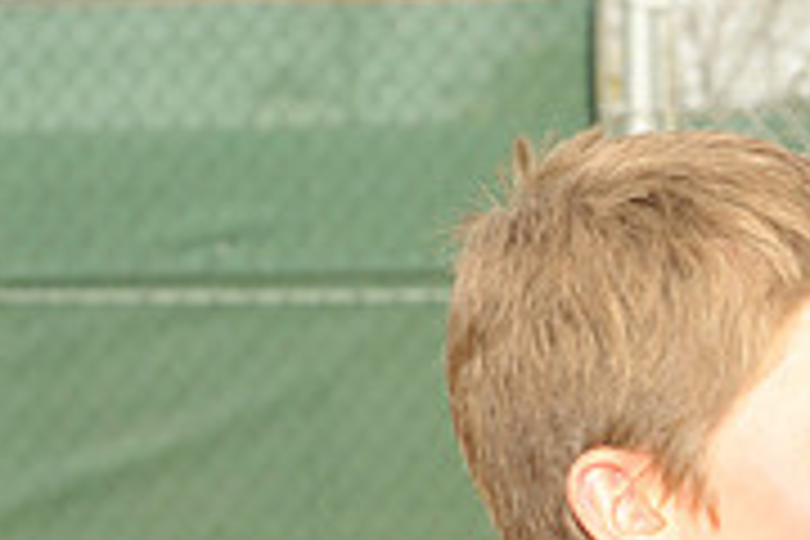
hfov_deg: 9.0
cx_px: 909
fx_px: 5085
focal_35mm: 226
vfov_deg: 6.0
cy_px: 828
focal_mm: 70
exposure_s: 1/250
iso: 400
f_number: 8
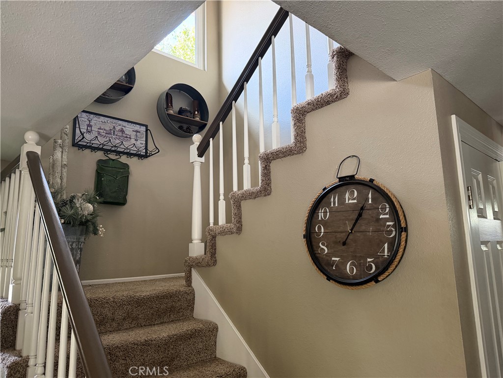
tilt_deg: +9.9
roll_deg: +1.5
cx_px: 252
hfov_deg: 71.6
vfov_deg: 56.8
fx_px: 349
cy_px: 189
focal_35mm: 24
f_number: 1.78
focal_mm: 6.76
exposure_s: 1/60
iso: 320
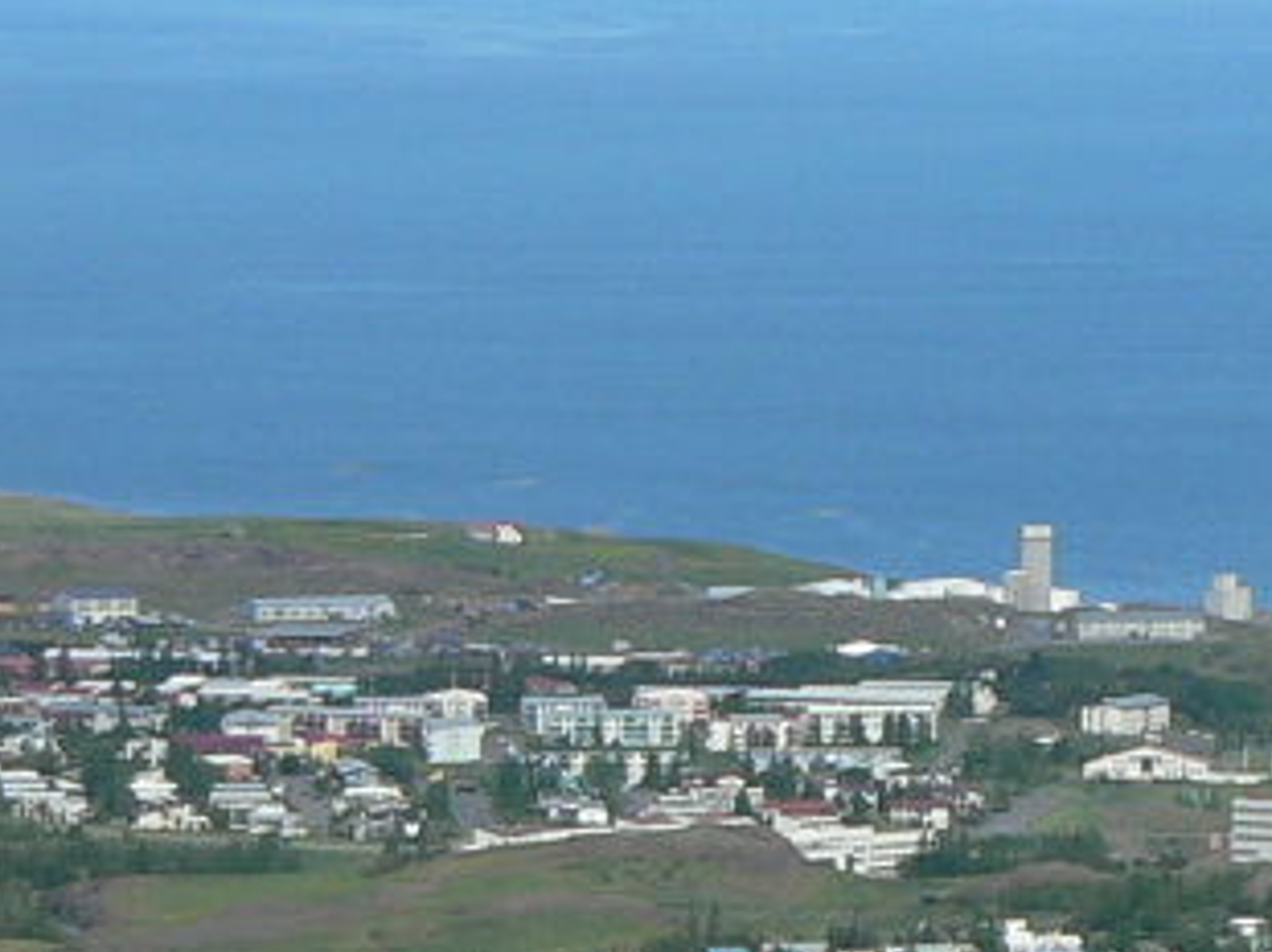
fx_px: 17441
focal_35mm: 475
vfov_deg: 3.1
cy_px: 620
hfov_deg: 4.2
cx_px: 1707
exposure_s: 1/500
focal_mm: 19.1
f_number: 5.2
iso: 80
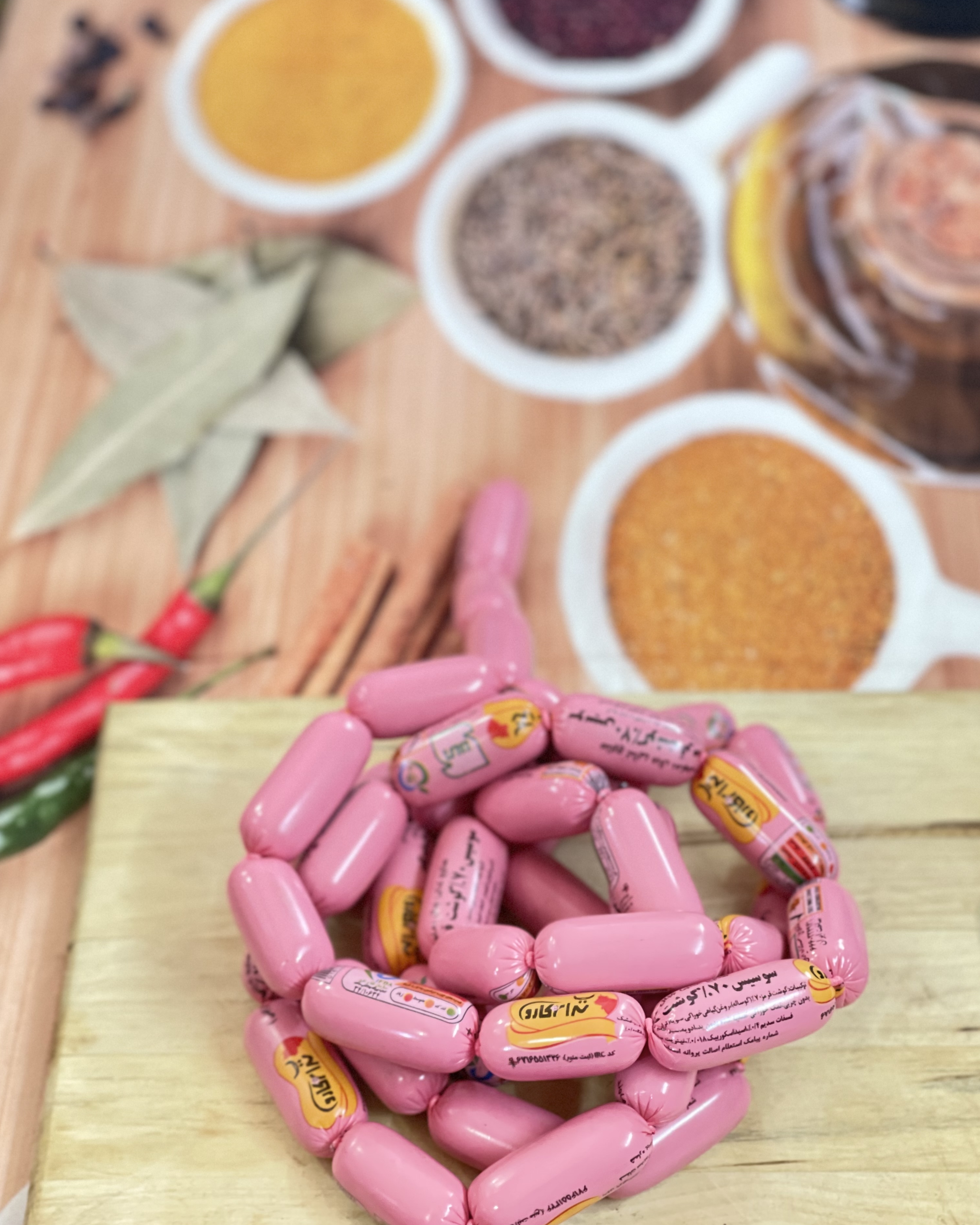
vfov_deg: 28.3
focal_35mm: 67
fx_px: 2429
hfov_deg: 22.8
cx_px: 491
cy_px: 647
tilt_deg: -46.1
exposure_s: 1/20
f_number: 2.2
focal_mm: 7.5
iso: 320
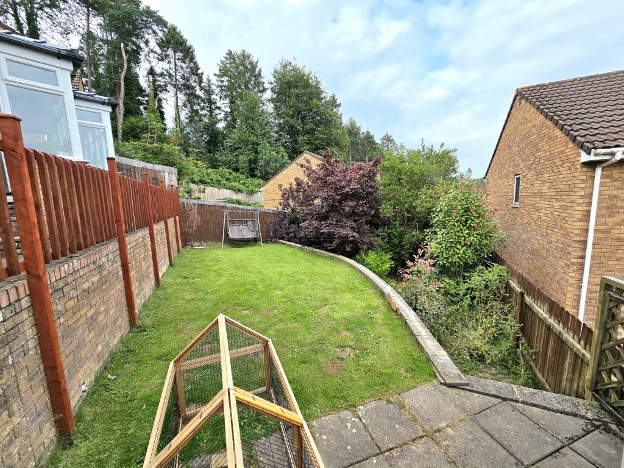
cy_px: 234
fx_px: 234
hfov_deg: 106.2
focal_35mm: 13
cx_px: 312
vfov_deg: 89.9
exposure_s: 1/909
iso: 50
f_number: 2.2
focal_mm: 2.2
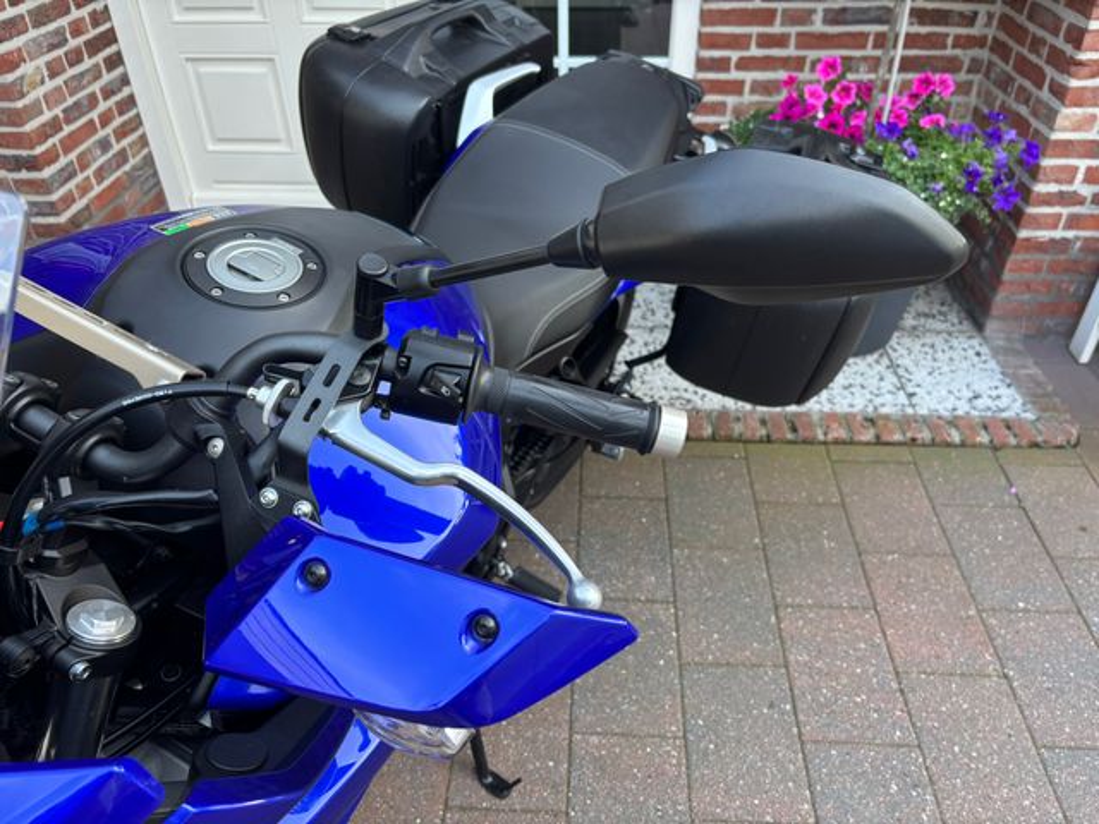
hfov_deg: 67.3
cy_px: 412
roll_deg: +1.0
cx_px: 550
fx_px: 825
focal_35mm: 26
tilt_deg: -37.4
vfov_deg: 53.1
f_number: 1.6
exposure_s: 1/121
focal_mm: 5.96
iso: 64
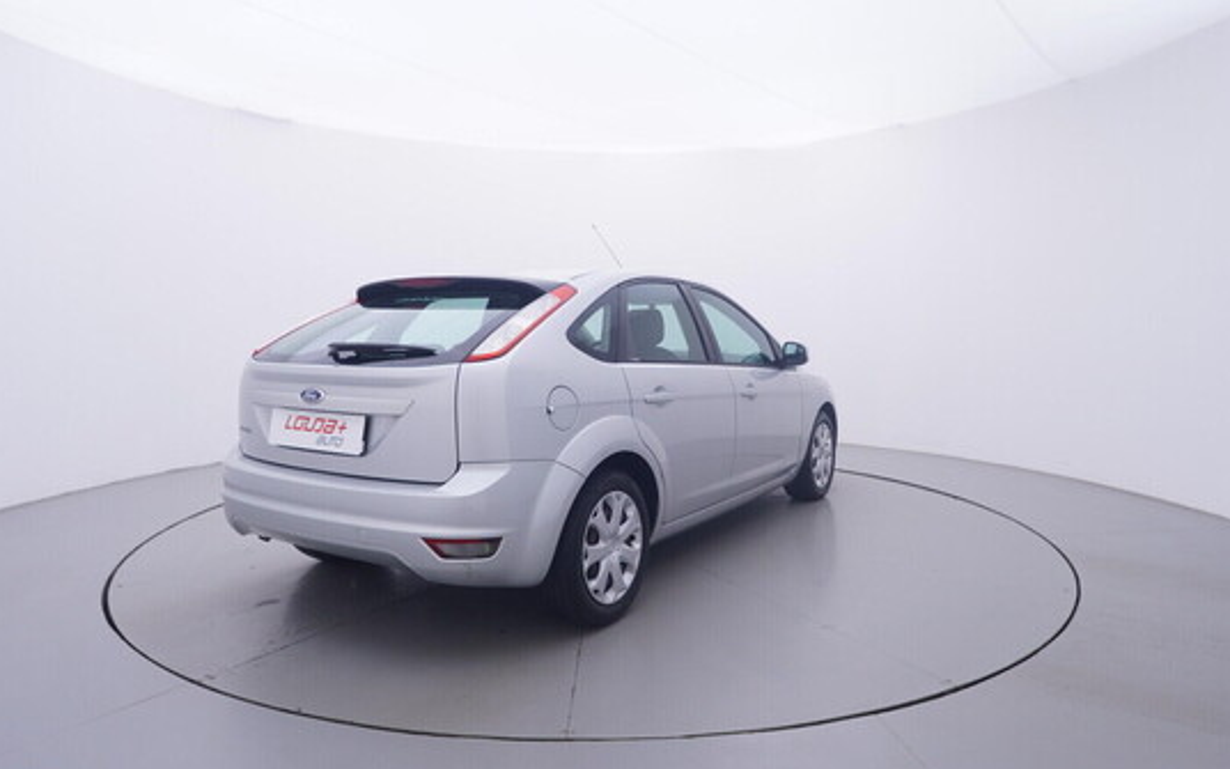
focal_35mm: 24
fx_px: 789
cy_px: 366
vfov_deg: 52.0
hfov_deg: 75.9
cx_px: 616
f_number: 5
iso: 200
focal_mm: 15
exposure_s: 1/80
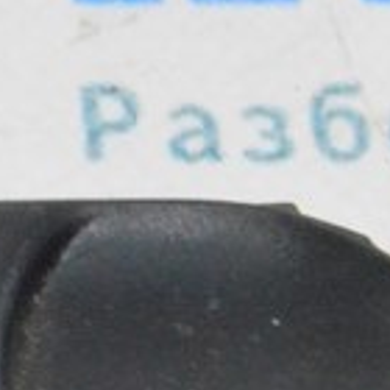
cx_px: -666
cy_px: 249
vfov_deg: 4.5
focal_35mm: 392
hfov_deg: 4.3
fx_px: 4997
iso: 6400
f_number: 20
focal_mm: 42
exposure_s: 1/20
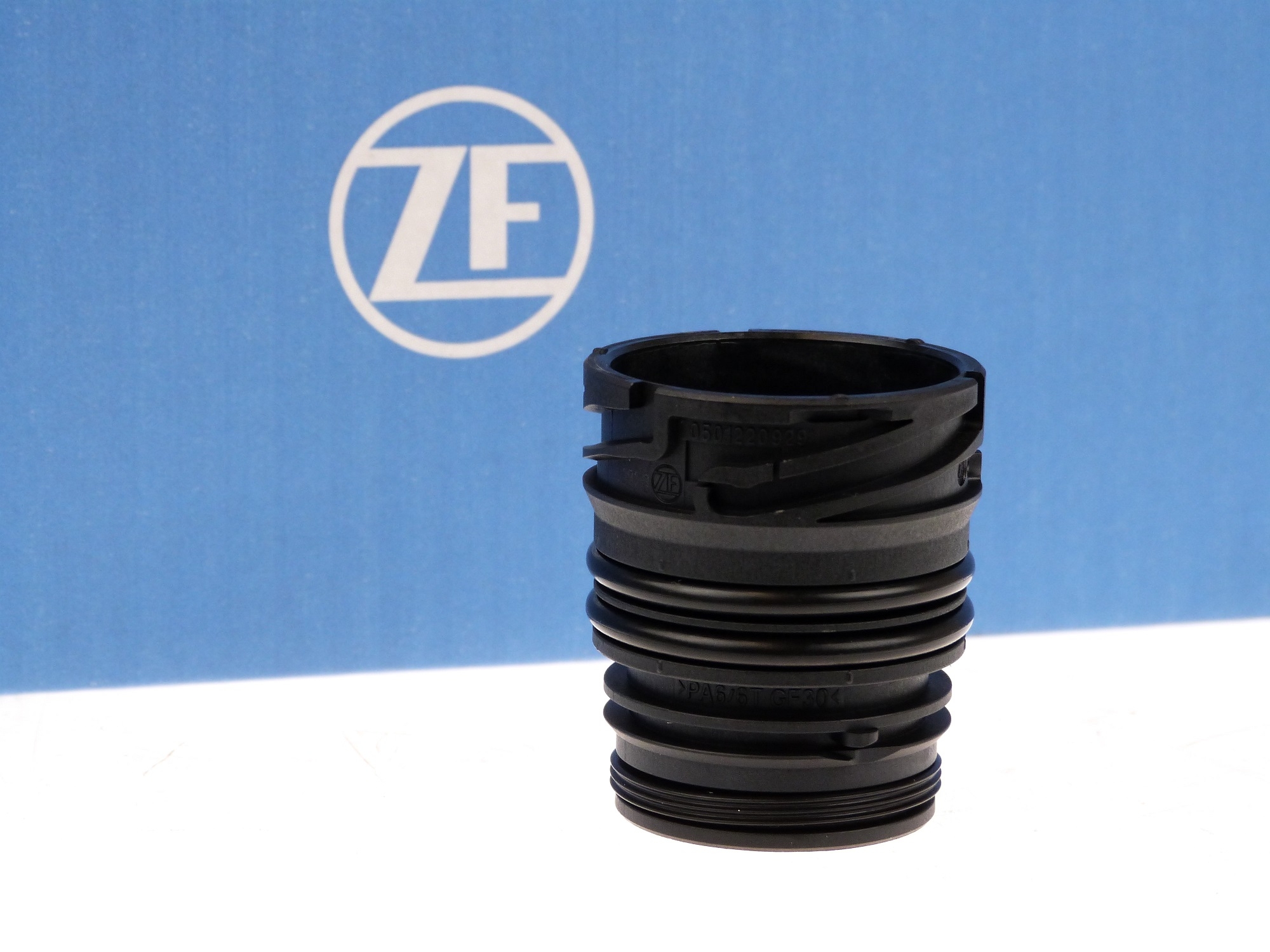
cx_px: 635
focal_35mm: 128
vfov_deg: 11.6
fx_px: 4696
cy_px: 476
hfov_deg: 15.4
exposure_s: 1/160
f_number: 3.6
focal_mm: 23.1
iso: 250
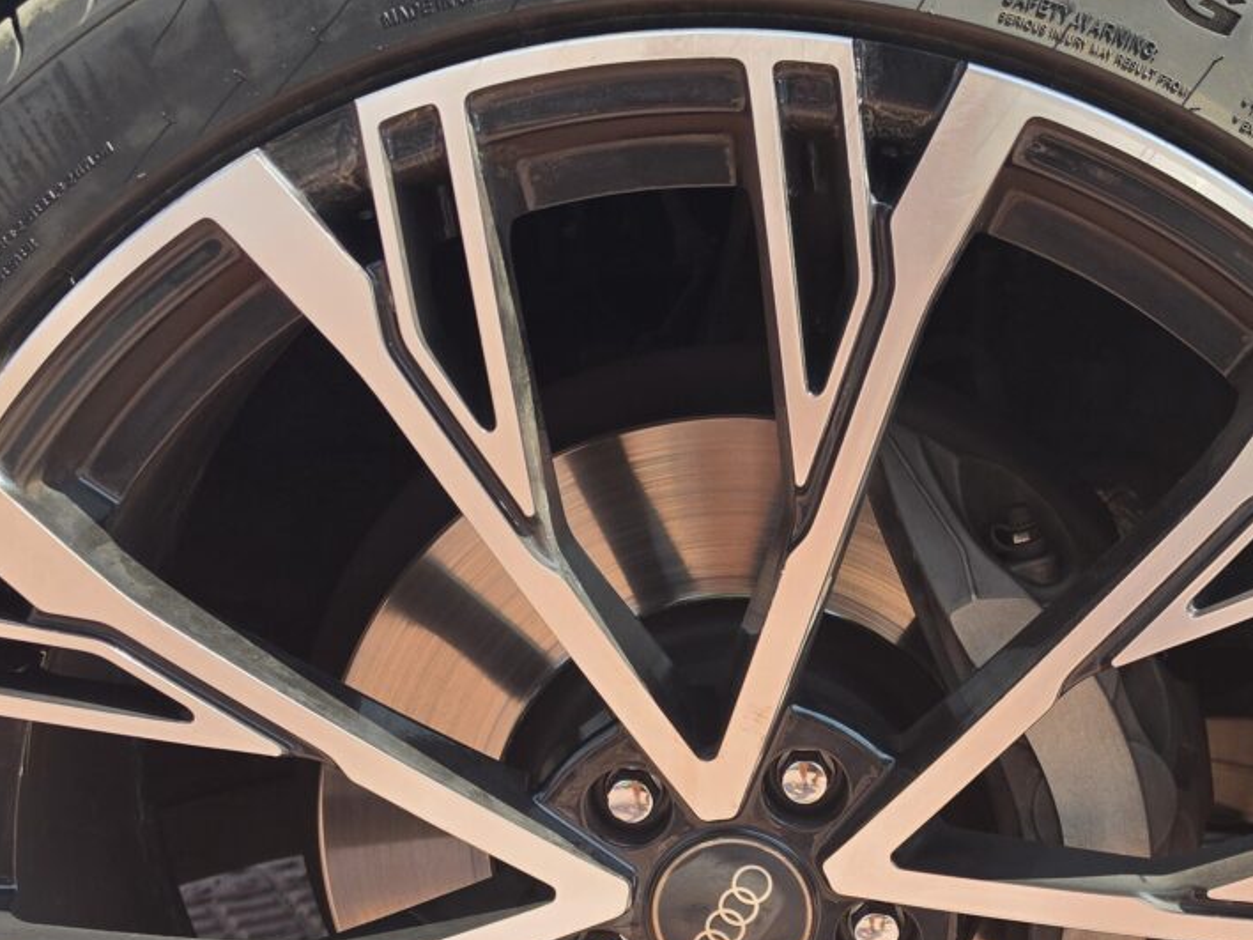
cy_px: 805
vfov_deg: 27.2
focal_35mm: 52
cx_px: 786
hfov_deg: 36.6
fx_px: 1882
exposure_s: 1/2650
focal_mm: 6.5
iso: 64
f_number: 1.4
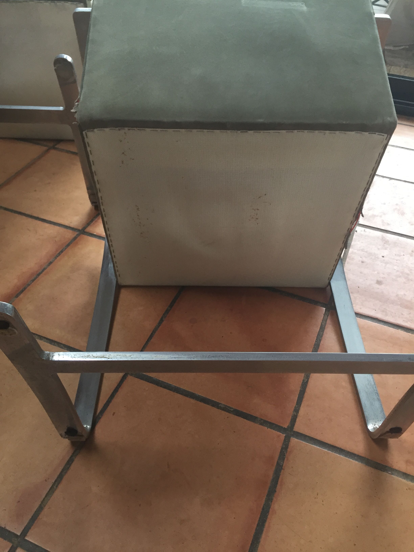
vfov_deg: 61.7
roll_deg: -3.8
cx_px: 207
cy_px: 276
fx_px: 462
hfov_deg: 48.2
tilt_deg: -43.5
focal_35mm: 29
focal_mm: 4.15
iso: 125
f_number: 2.2
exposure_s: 1/33
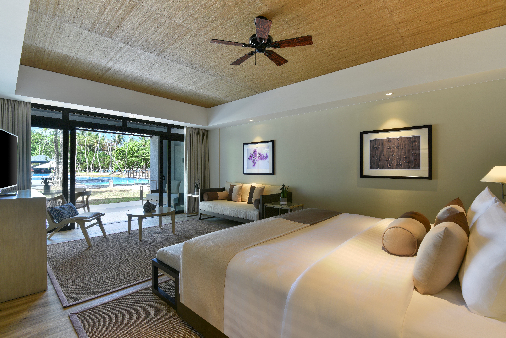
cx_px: 253
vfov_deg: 73.8
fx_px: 225
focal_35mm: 16
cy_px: 169
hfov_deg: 96.7
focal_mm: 16
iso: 31
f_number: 11
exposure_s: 6
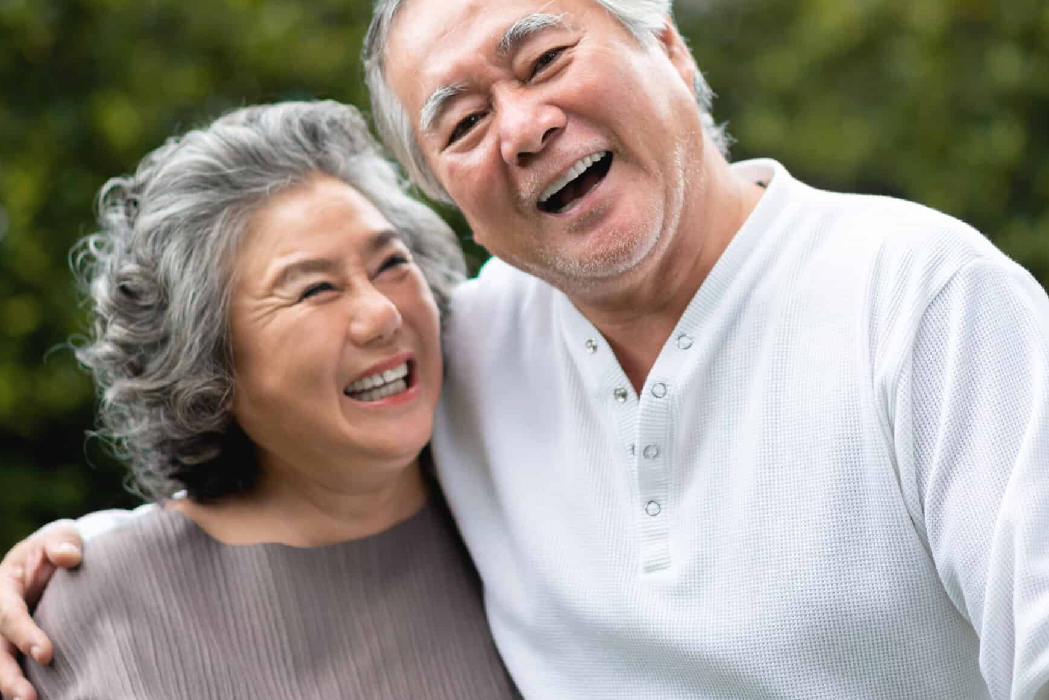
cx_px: 560
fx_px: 3643
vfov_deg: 11.0
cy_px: 230
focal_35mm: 125
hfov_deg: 16.4
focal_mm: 85
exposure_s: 1/400
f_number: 2
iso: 200
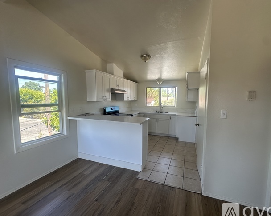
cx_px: 145
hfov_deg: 96.7
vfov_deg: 84.0
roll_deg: -0.6
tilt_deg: -6.0
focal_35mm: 15
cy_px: 110
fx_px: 120
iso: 50
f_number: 2.2
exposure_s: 1/99
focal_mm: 2.22
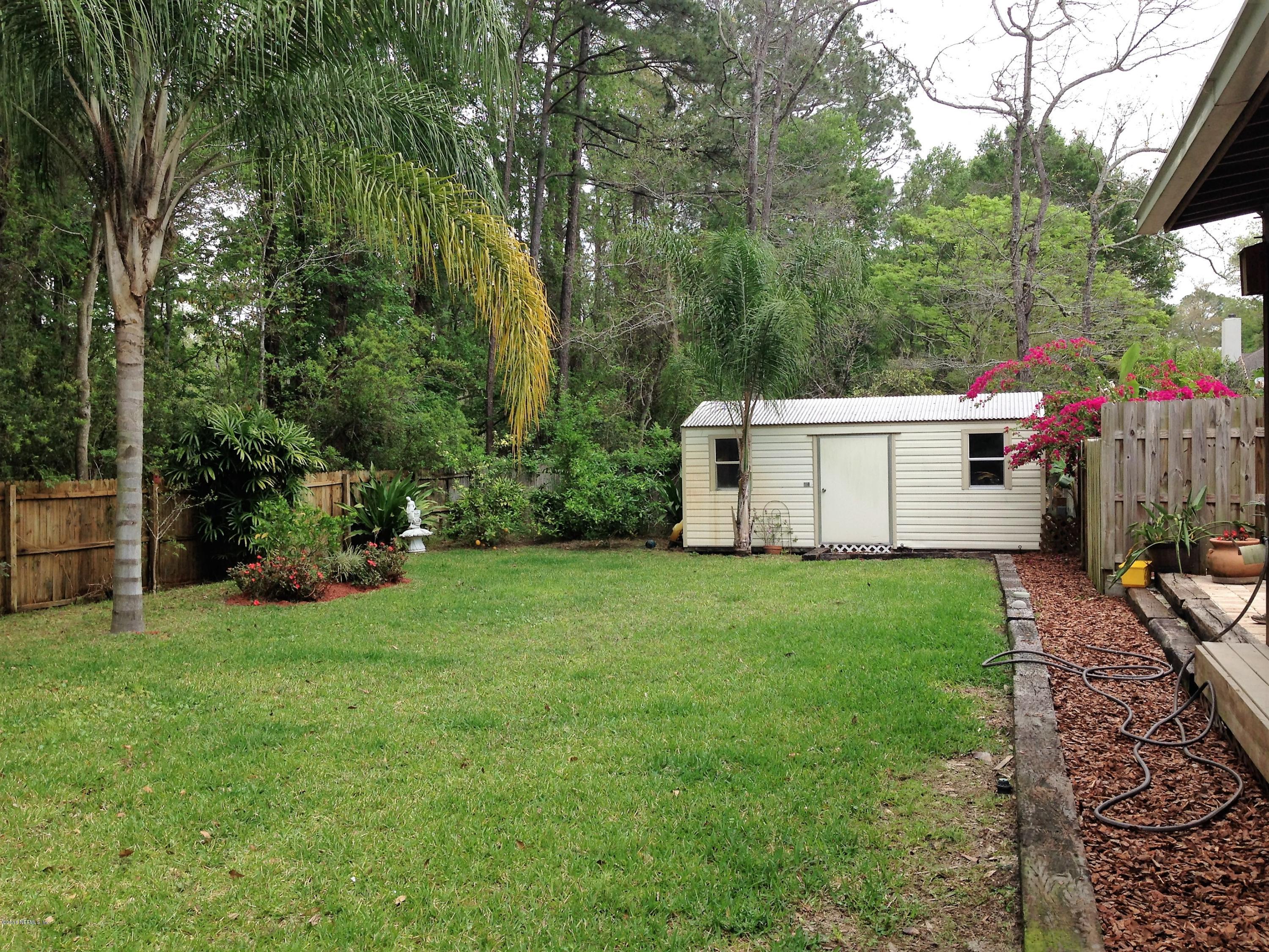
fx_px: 1210
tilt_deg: -2.8
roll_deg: -0.2
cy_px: 476
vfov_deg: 42.9
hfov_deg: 55.4
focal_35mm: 33
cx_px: 634
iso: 50
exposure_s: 1/278
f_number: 2.4
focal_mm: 4.12
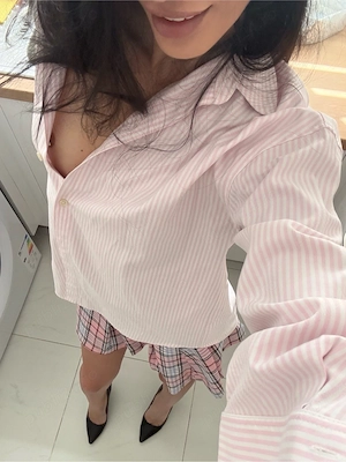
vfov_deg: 60.0
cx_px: 173
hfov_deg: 46.8
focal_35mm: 30
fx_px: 400
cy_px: 231
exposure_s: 1/60
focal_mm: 2.69
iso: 250
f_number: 1.9
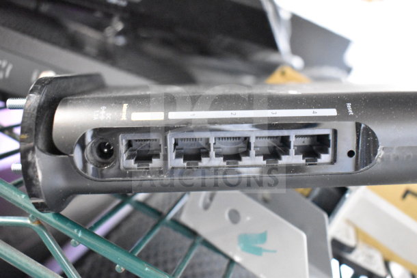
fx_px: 434
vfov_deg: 35.5
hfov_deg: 51.3
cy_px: 139
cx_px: 208
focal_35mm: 38
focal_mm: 25
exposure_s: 1/40
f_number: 4
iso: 12800
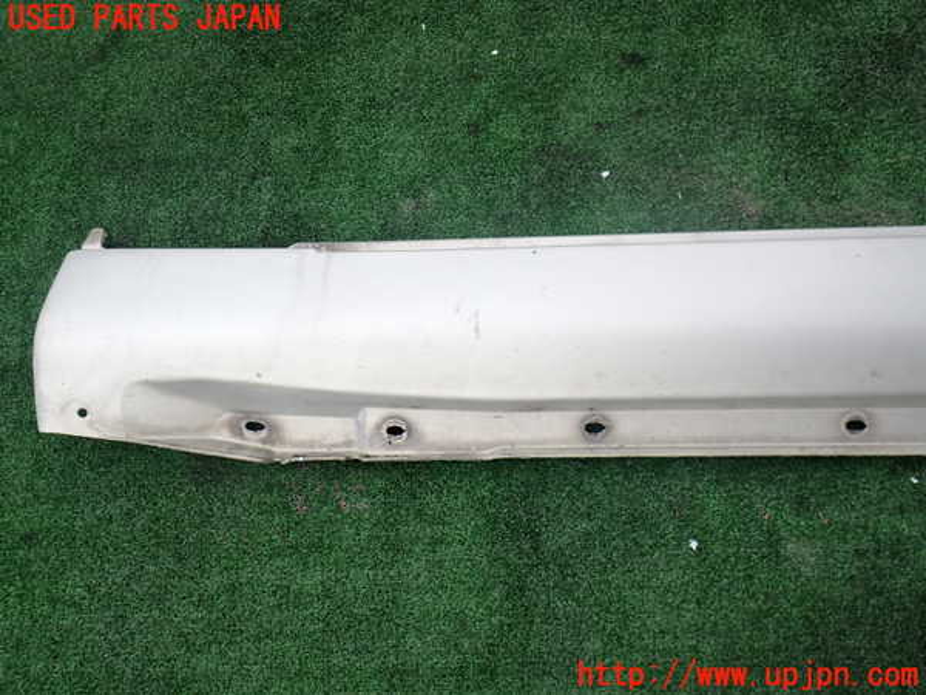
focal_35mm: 30
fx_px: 803
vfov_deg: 46.8
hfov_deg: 60.0
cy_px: 348
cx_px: 463
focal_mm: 5.4
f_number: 3.2
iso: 100
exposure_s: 1/320
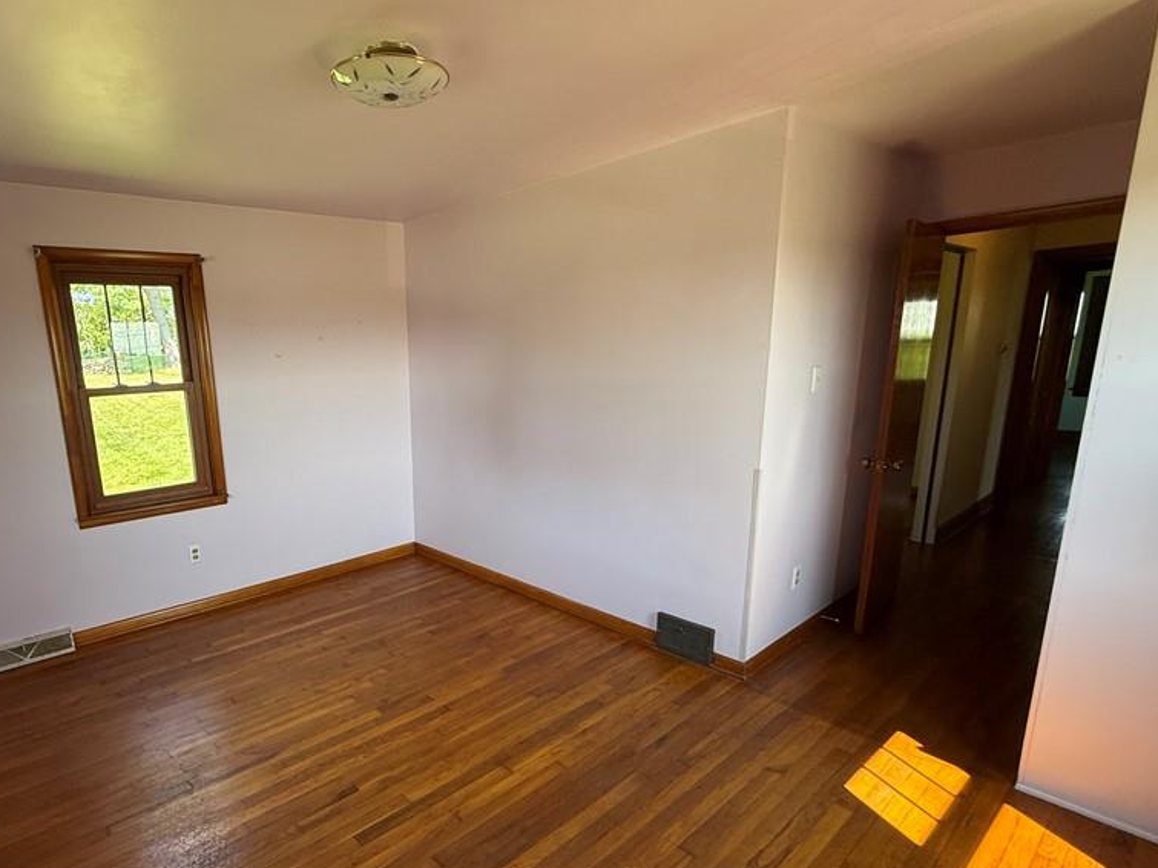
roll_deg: +1.6
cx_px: 425
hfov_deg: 82.8
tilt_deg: -13.0
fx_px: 636
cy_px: 486
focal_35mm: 19
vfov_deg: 68.4
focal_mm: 2.22
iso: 125
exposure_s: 1/99
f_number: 2.2
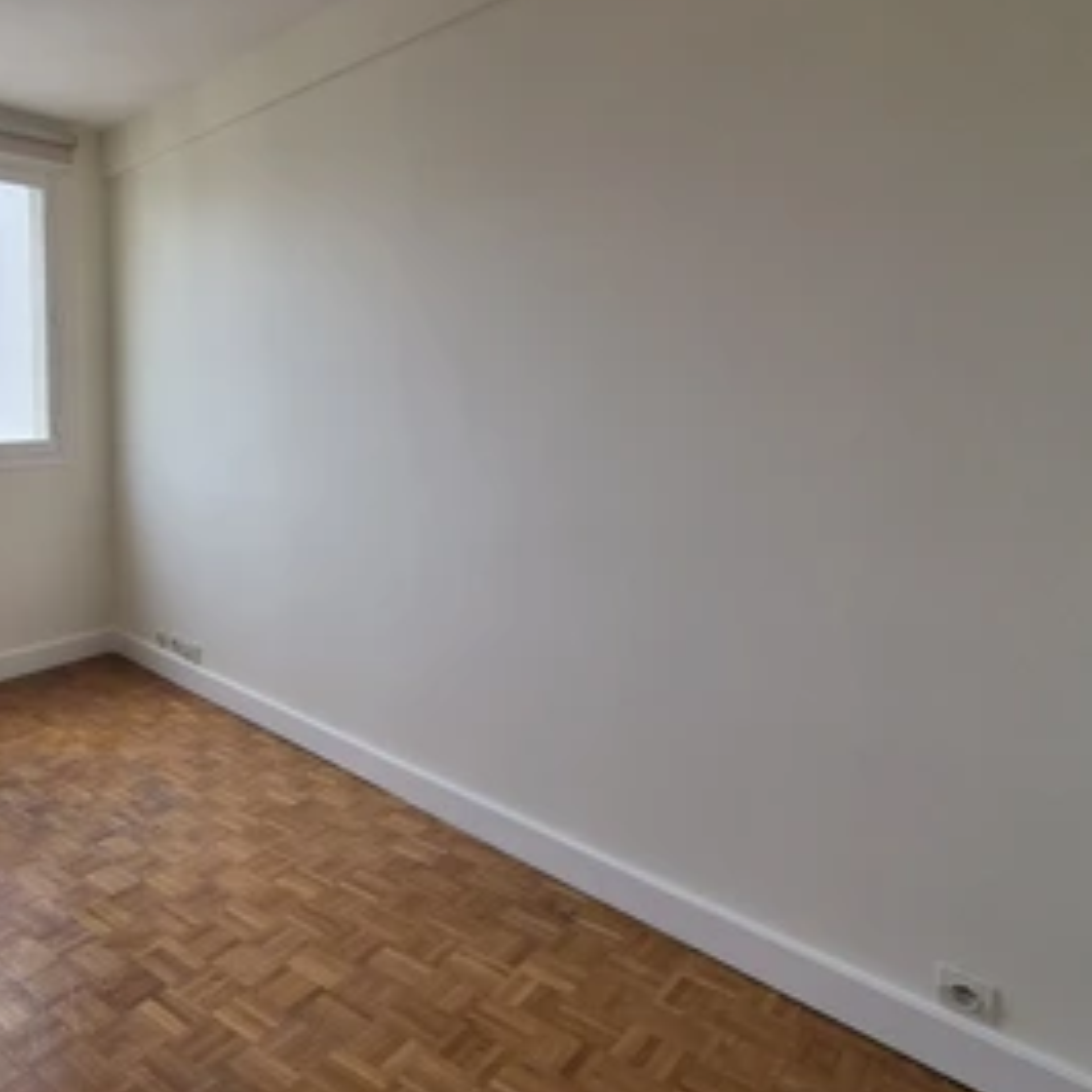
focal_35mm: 23
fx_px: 821
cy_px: 460
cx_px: 138
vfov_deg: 66.9
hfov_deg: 58.8
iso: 100
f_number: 2.2
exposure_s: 1/427
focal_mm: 2.2
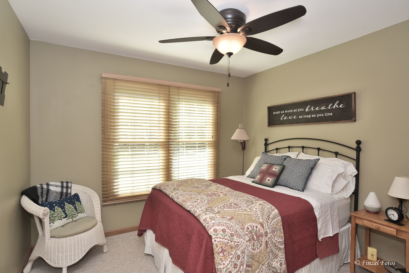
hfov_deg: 90.0
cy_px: 136
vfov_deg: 67.4
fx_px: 205
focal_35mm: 18
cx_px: 204
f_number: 8
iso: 400
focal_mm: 18
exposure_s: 1/60
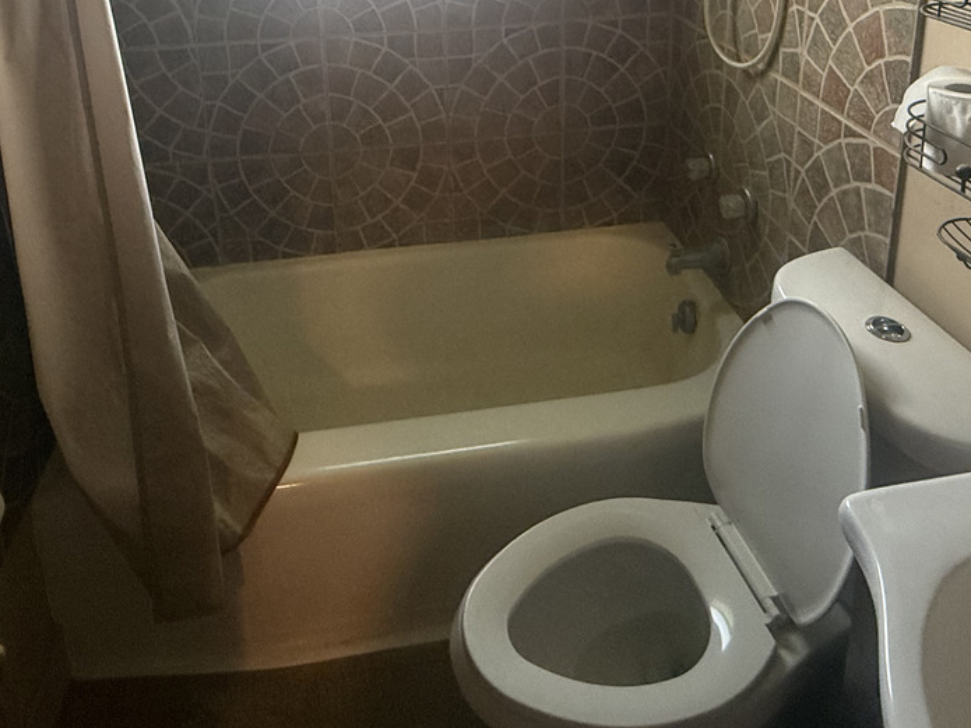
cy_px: 34
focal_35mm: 29
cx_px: 478
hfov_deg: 61.7
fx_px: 813
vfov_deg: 42.8
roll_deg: +2.1
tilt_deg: -14.6
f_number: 2.2
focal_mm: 2.22
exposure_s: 1/120
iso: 250
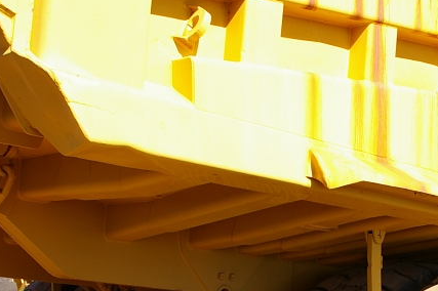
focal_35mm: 72
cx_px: 289
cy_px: 279
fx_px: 875
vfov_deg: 18.5
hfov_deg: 27.9
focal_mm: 20
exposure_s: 1/180
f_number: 9.5
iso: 200
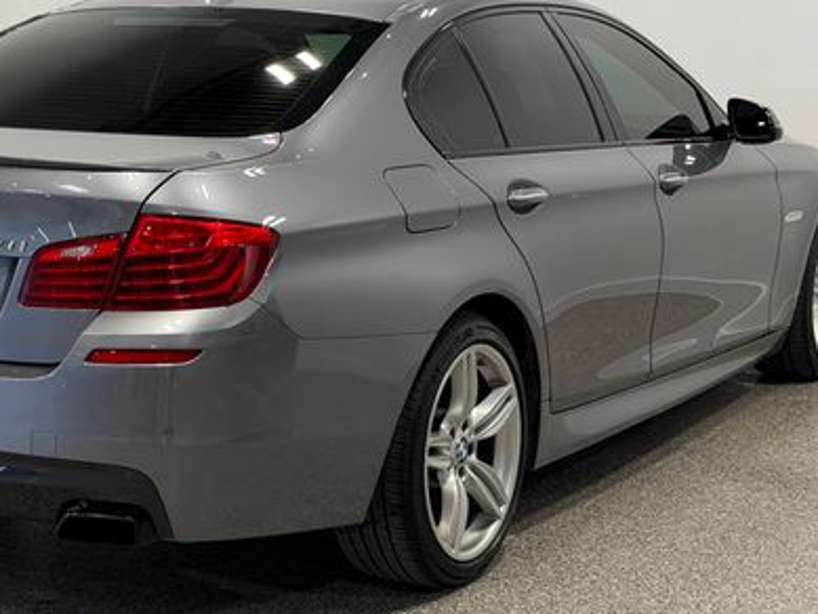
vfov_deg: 18.6
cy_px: 236
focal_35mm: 79
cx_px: 252
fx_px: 1867
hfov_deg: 24.5
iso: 50
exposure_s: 1/208
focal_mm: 6.76
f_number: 1.78
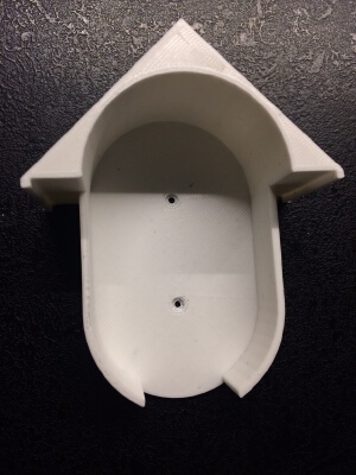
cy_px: 238
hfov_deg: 48.2
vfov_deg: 61.7
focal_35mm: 29
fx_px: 398
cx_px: 178
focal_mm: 4.15
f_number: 2.2
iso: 64
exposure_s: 1/33
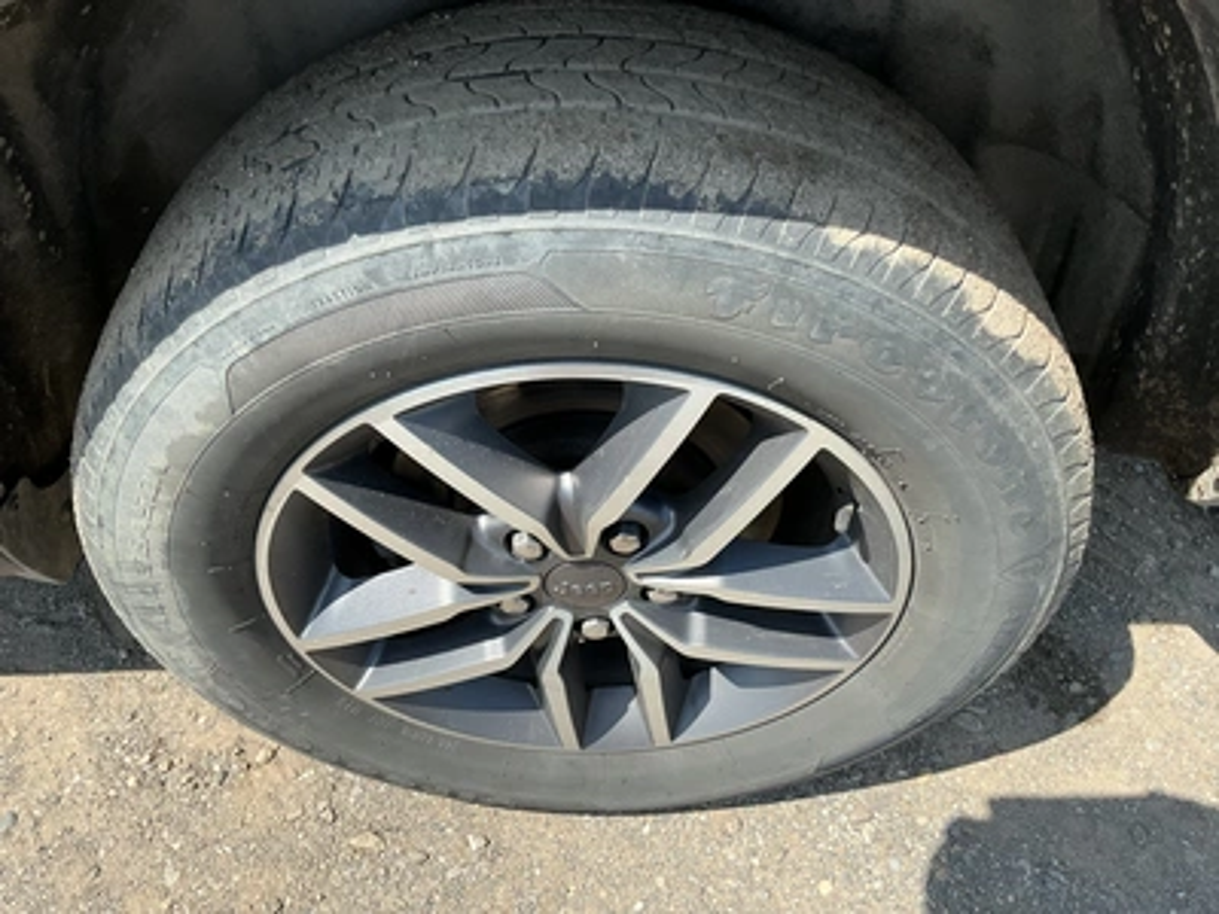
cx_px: 610
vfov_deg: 49.7
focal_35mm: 28
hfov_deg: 63.4
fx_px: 986
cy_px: 457
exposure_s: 1/683
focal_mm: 3
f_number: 1.8
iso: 25
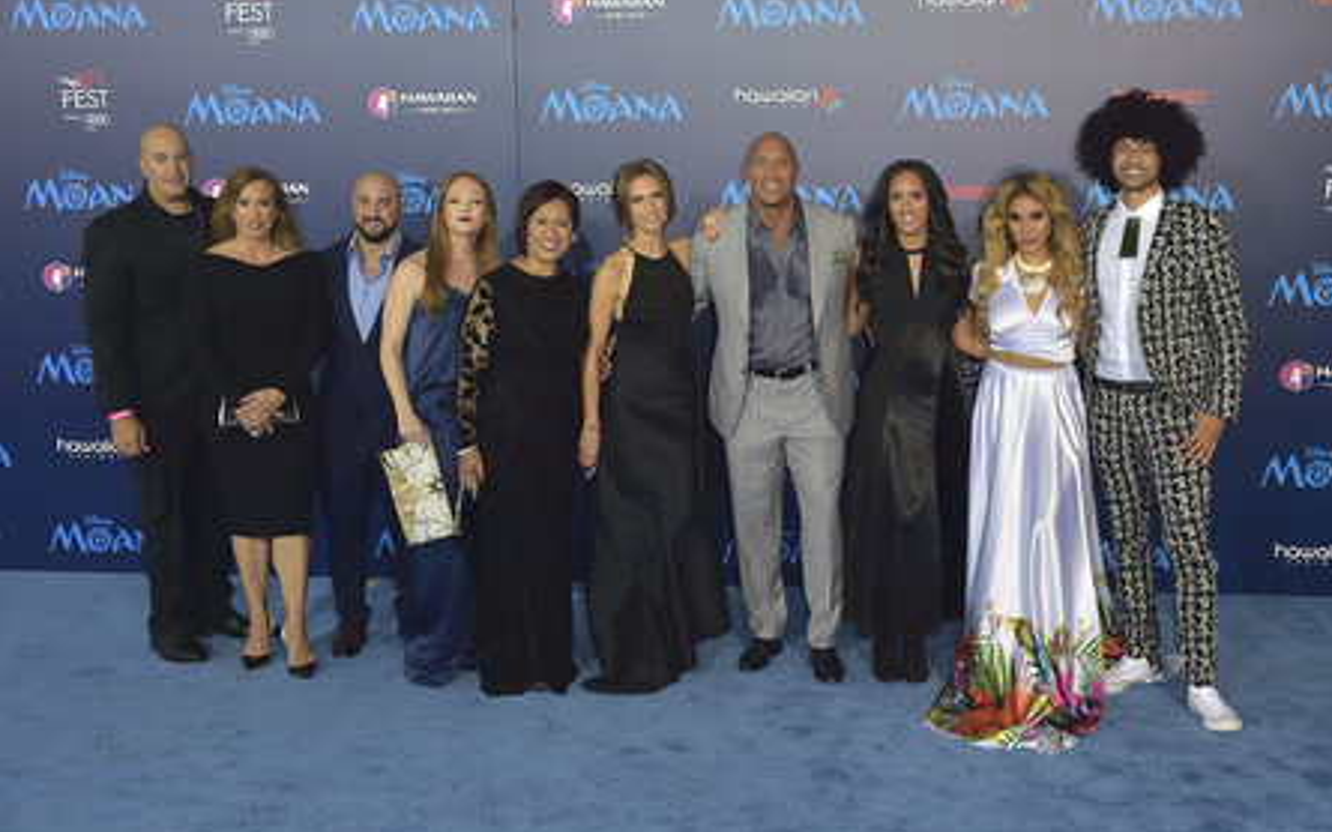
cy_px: 413
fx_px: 1198
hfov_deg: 58.1
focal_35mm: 33
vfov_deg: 38.3
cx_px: 670
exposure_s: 1/320
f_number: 4.5
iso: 400
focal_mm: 32
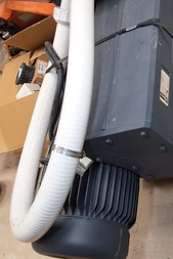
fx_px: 331
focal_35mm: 46
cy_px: 88
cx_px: 132
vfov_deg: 42.2
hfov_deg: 28.8
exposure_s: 1/40
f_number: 1.9
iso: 64
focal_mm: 2.91
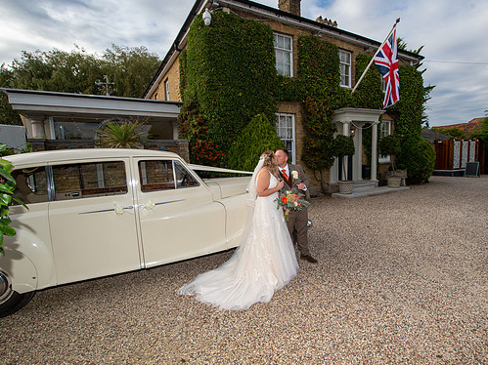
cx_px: 263
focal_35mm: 19
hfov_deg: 84.5
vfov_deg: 68.6
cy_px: 187
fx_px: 268
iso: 100
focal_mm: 17
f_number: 8
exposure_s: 1/200
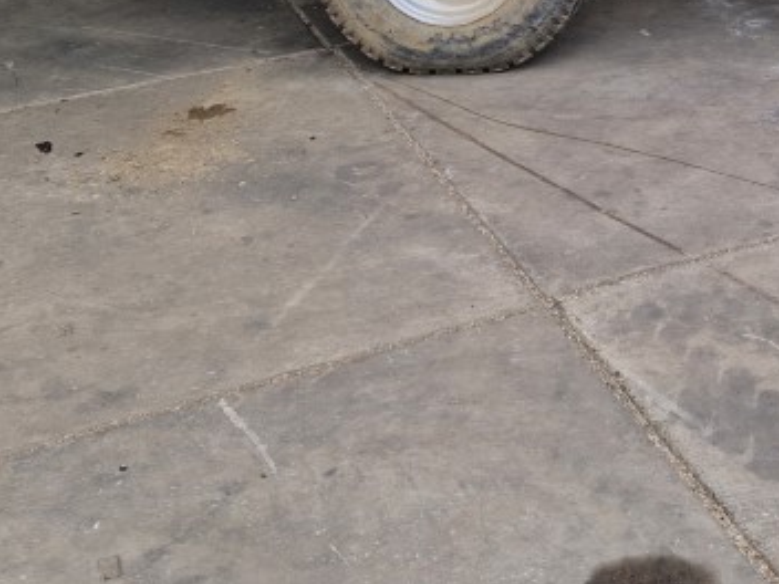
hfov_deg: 28.1
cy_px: -261
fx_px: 1508
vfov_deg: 19.5
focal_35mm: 67
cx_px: 666
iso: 50
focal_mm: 5.4
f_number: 1.8
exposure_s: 1/564
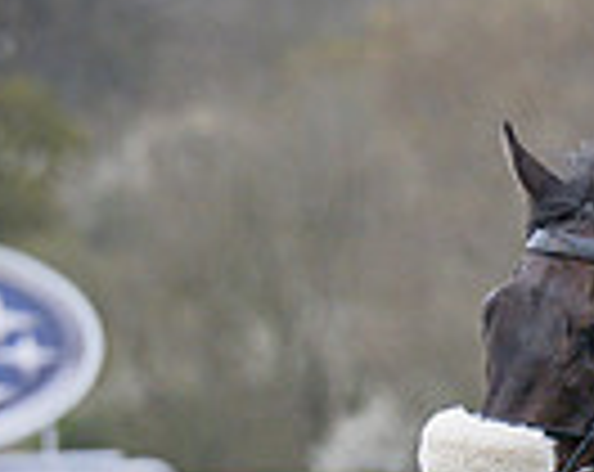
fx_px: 30136
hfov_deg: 1.1
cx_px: 1035
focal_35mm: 1718
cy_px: 481
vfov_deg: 0.9
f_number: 5
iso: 400
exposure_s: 1/1000
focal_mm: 200
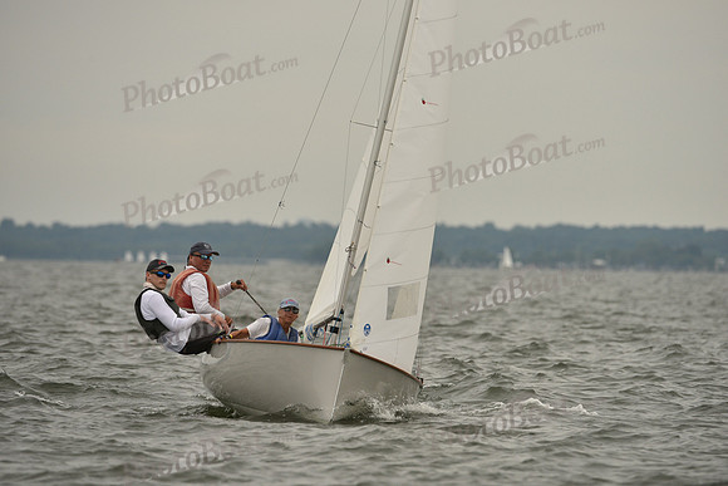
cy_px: 243
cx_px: 364
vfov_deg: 3.4
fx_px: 8090
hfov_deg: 5.2
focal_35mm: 400
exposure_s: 1/1000
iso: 400
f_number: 6.3
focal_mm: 400
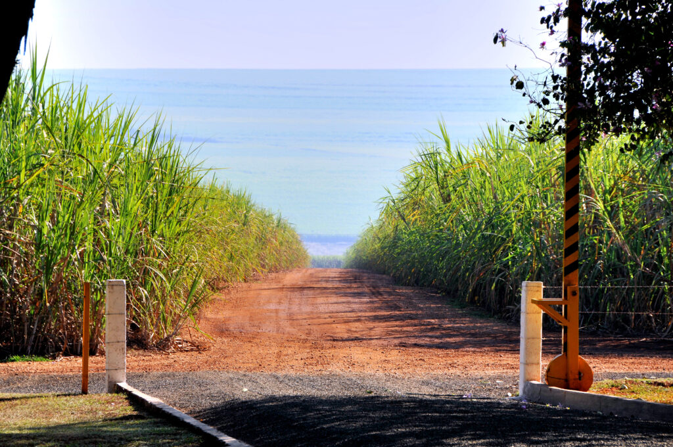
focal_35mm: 158
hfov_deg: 13.1
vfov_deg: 8.7
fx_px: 2941
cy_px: 224
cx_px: 336
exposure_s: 1/250
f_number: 8
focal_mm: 105
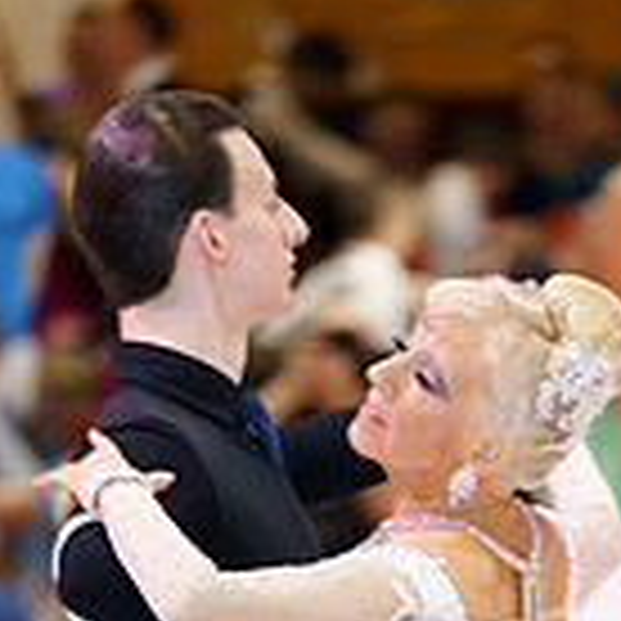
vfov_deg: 3.4
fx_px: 10351
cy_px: 886
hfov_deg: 3.4
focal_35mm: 510
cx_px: 490
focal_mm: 184
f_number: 2.8
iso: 640
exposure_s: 1/80
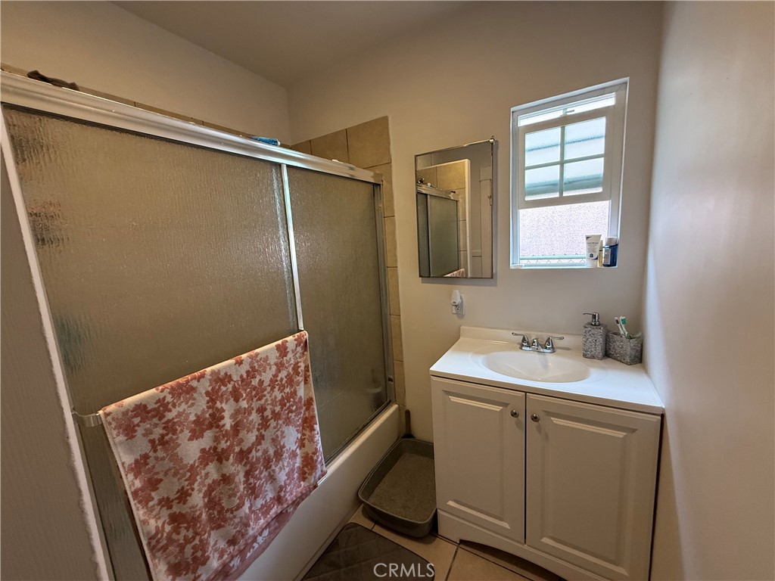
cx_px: 388
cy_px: 290
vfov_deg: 85.7
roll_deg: +3.5
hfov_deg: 102.1
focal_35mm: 14
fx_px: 313
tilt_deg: -8.8
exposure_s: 1/120
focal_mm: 2.22
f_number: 2.2
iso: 320
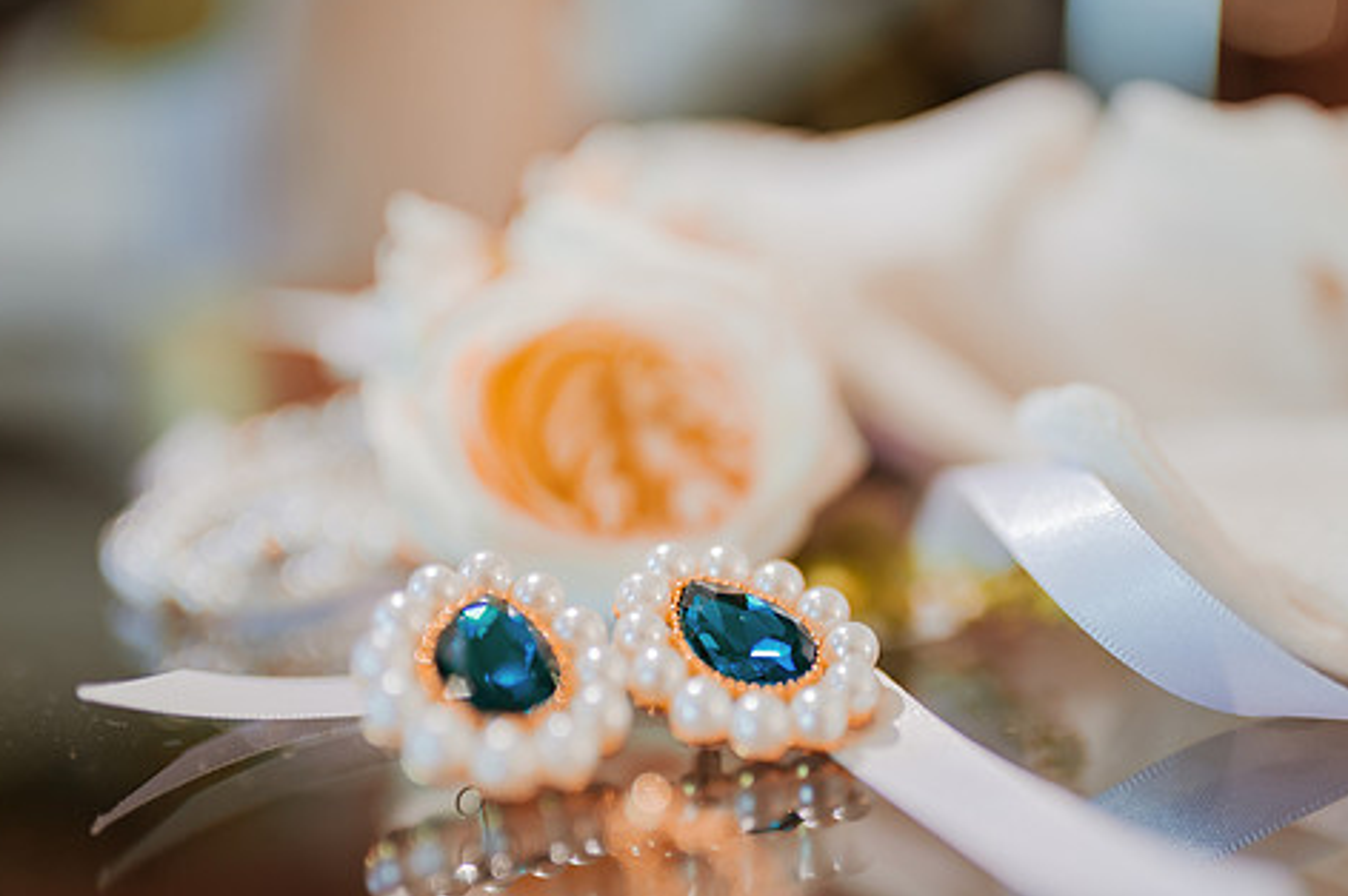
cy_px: 534
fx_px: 1609
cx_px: 763
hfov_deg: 45.4
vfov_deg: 31.1
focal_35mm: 43
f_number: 1.4
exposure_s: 1/80
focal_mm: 35
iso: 250
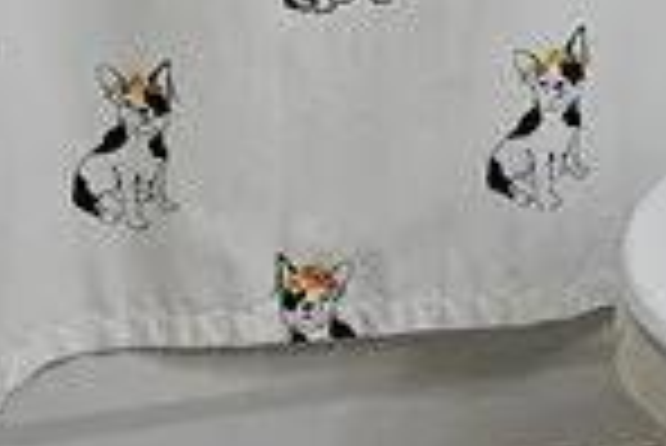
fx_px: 3055
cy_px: -694
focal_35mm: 165
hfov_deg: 12.3
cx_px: 704
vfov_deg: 7.7
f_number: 1.8
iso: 200
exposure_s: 1/208
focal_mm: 5.4
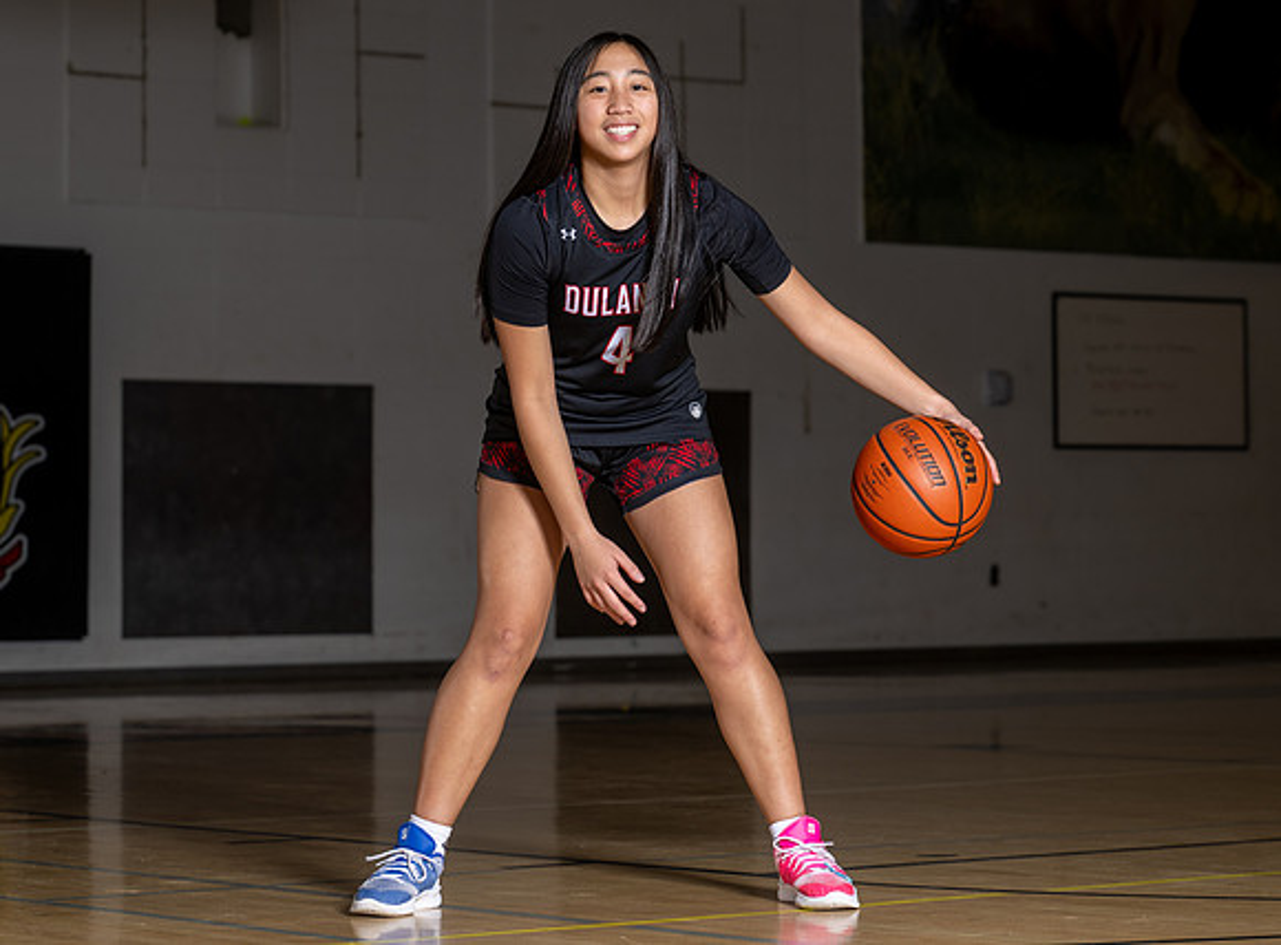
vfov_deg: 12.8
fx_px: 4216
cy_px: 300
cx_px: 586
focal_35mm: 115
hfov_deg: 17.3
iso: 80
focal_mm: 73
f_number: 4.5
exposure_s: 1/200
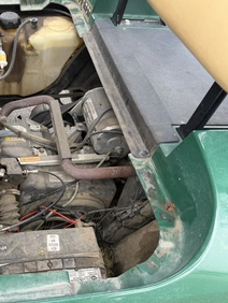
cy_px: 143
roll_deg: -2.7
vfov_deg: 53.9
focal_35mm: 34
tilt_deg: -44.1
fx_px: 298
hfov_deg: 39.6
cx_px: 35
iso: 64
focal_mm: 6.76
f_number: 1.78
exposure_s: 1/138
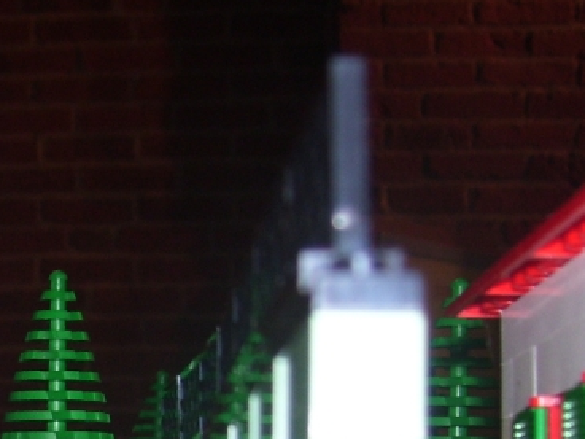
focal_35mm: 103
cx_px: -200
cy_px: 561
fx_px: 1741
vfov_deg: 13.8
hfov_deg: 17.7
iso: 80
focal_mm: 6
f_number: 2.7
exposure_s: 1/60
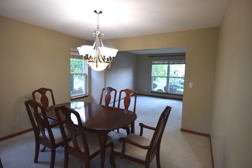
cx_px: 126
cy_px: 84
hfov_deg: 90.0
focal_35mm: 18
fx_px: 126
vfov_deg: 67.4
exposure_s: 1/100
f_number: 5
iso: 400
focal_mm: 12
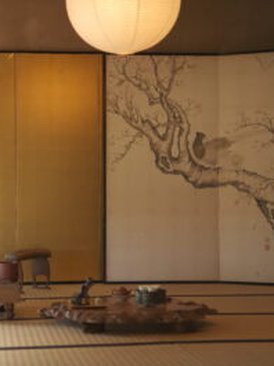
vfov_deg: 26.7
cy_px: 182
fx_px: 770
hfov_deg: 20.1
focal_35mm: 73
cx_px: 80
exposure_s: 1/250
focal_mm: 33
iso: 200
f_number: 1.4
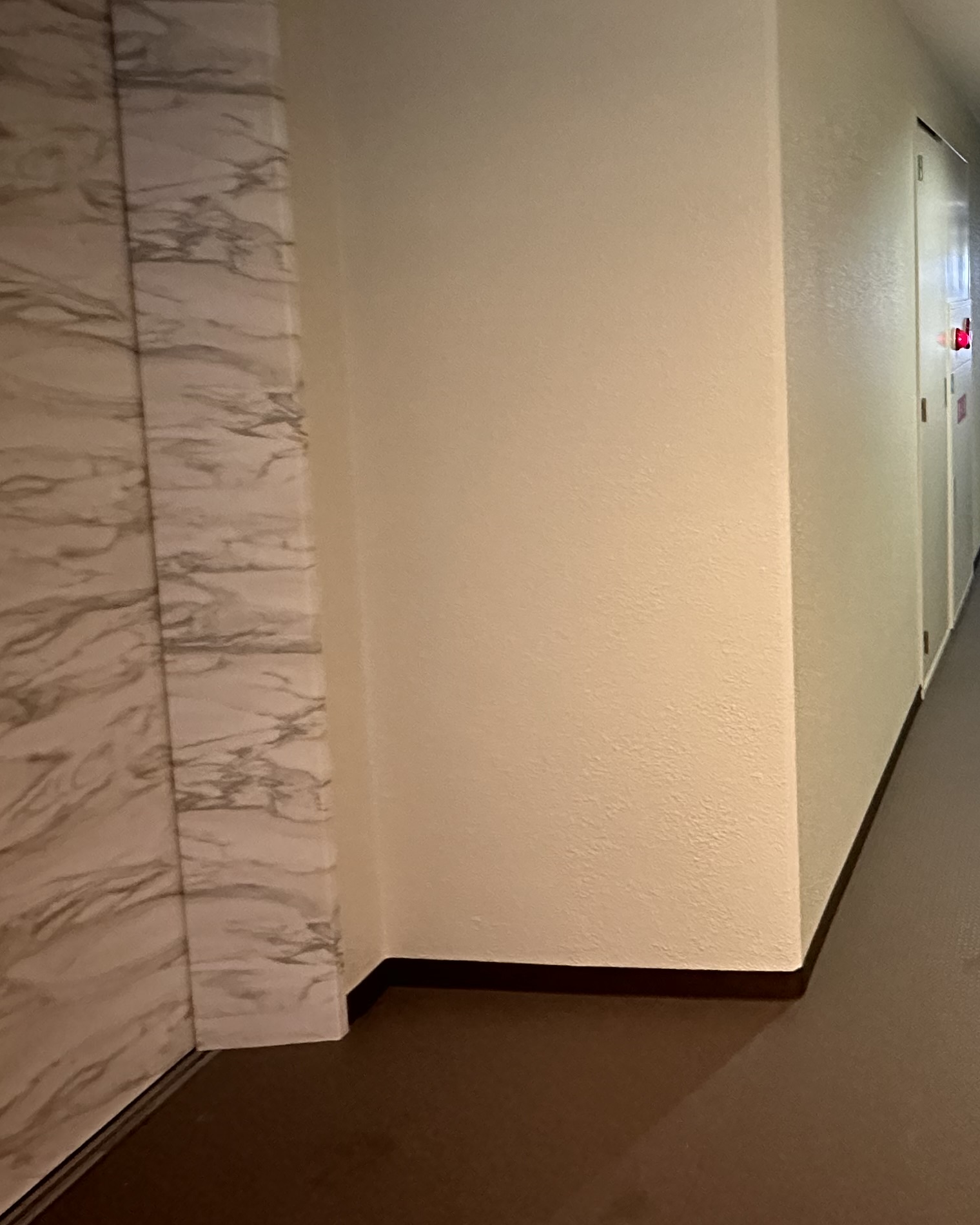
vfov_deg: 58.6
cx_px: 1027
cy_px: 376
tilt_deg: -5.3
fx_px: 1051
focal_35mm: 29
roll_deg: +0.4
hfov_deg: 41.8
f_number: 2.2
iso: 1000
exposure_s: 1/40
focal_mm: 2.22
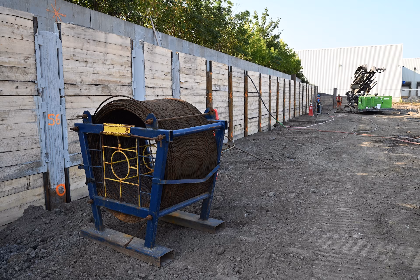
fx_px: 350
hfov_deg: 61.9
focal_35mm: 30
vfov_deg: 43.6
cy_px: 140
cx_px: 210
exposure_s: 1/250
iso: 180
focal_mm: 30
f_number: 5.6
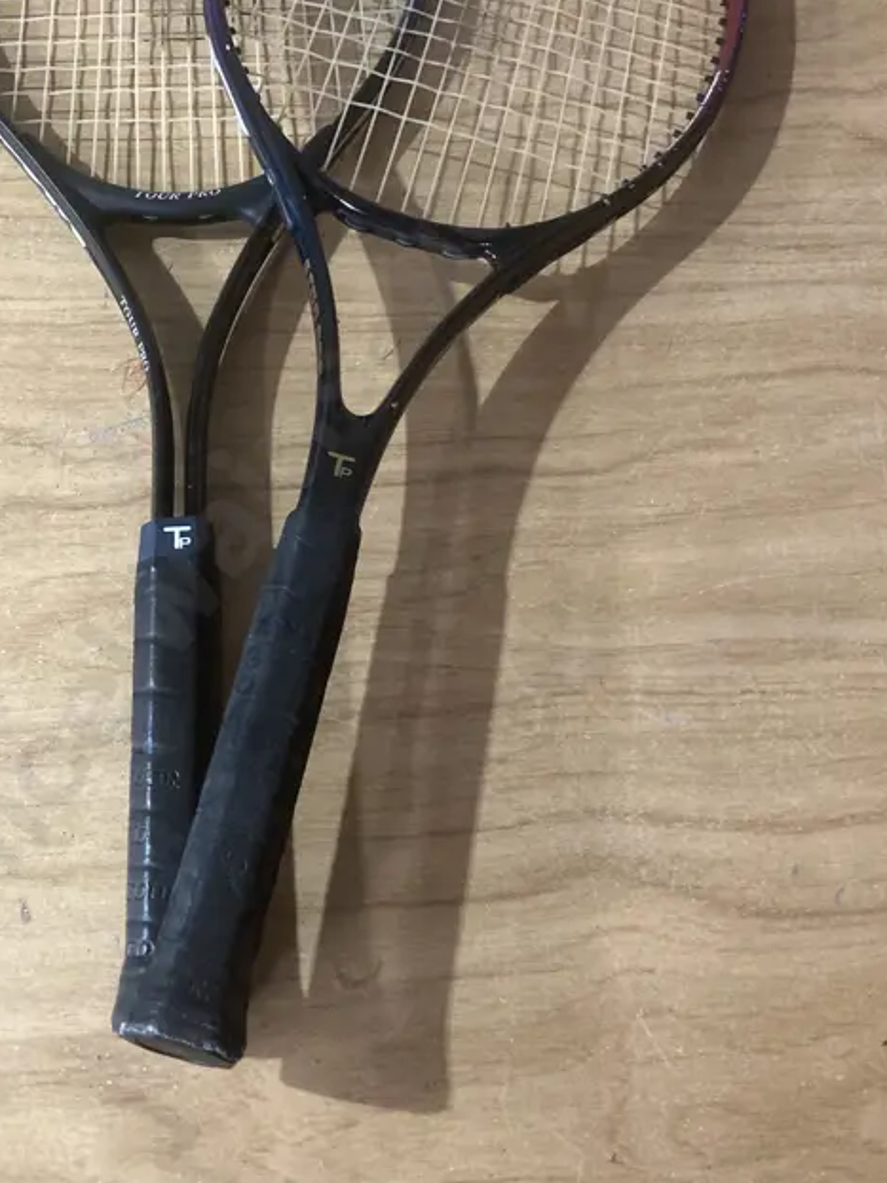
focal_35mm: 46
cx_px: 325
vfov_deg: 40.8
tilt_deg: -61.7
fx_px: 1572
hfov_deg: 31.3
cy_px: 404
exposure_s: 1/50
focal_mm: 3.99
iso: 320
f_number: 1.8
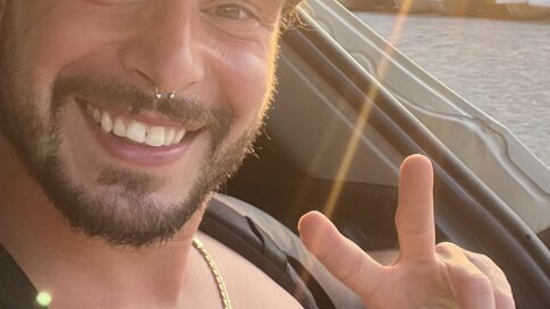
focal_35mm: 69
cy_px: 29
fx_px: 1006
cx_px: 282
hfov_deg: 30.6
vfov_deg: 17.2
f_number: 2.2
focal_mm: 2.71
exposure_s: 1/121
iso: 64
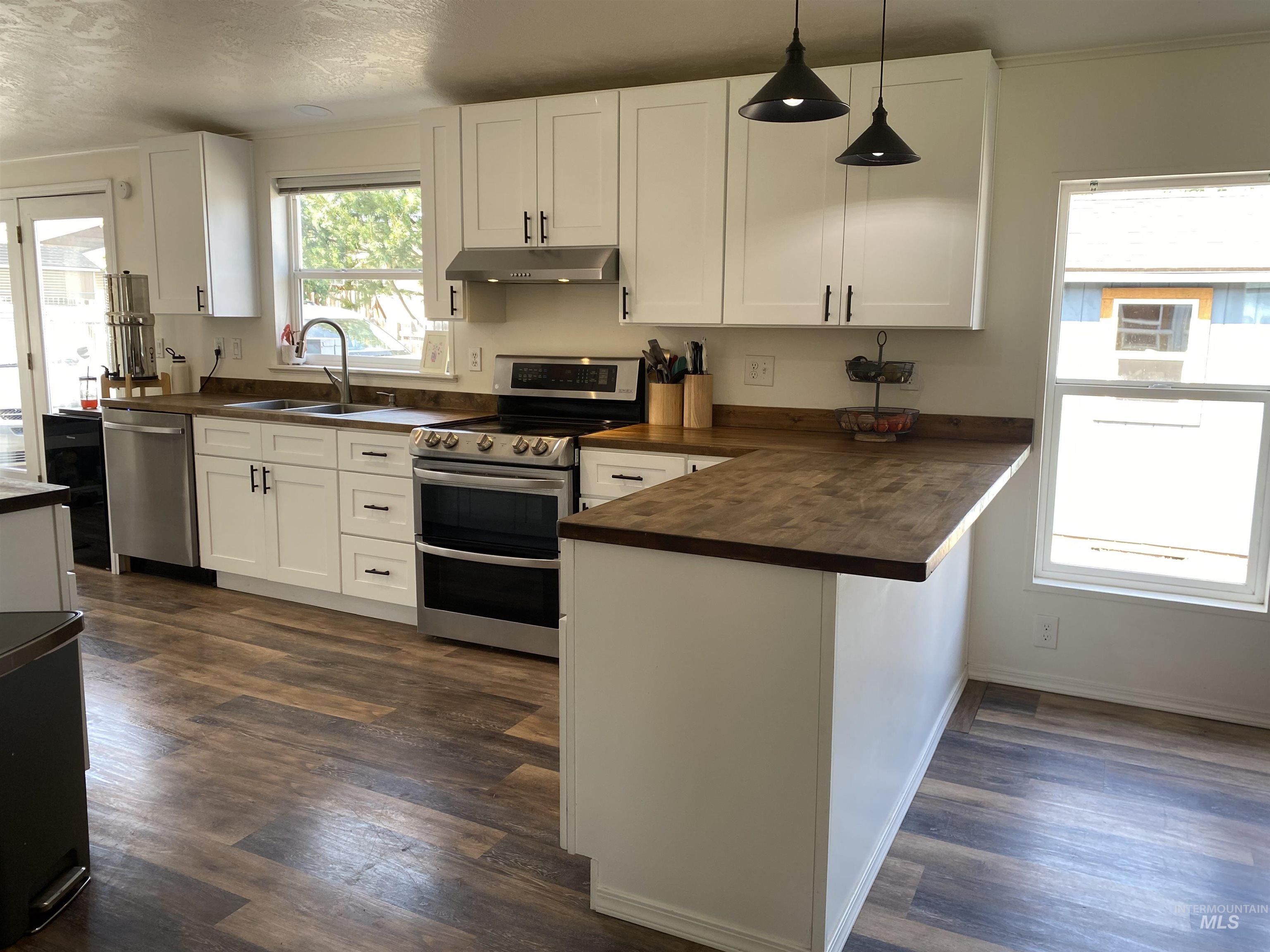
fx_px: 954
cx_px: 635
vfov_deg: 53.1
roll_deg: -1.0
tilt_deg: -8.4
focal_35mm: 26
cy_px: 476
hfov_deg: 67.3
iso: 80
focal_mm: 4.25
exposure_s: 1/120
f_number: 1.8
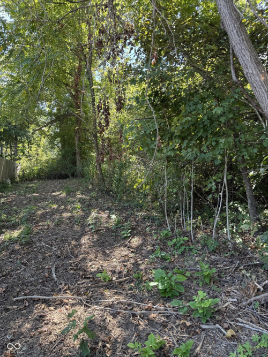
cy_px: 178
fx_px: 248
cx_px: 134
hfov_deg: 56.8
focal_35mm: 24
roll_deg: -2.0
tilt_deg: +2.4
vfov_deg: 71.6
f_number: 1.78
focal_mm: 6.76
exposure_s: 1/231
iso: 80
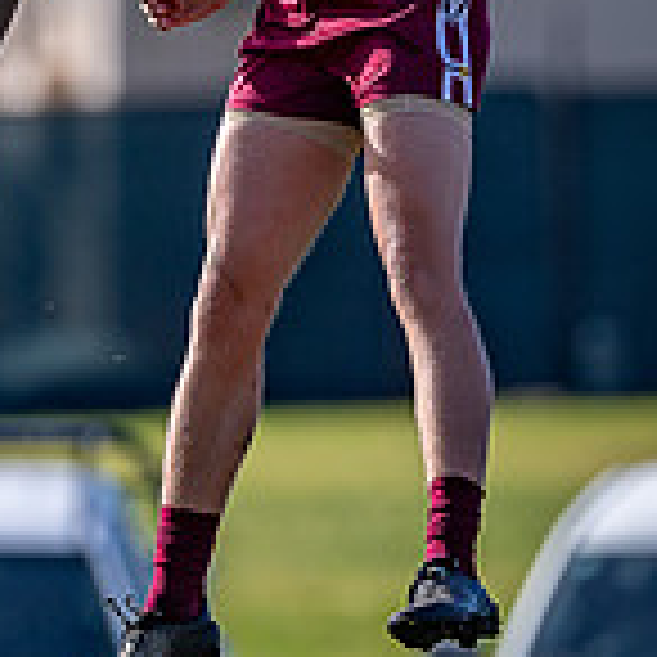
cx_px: 117
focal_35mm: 2394
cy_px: -324
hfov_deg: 0.7
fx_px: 51406
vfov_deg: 0.7
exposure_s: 1/1600
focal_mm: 500
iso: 220
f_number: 4
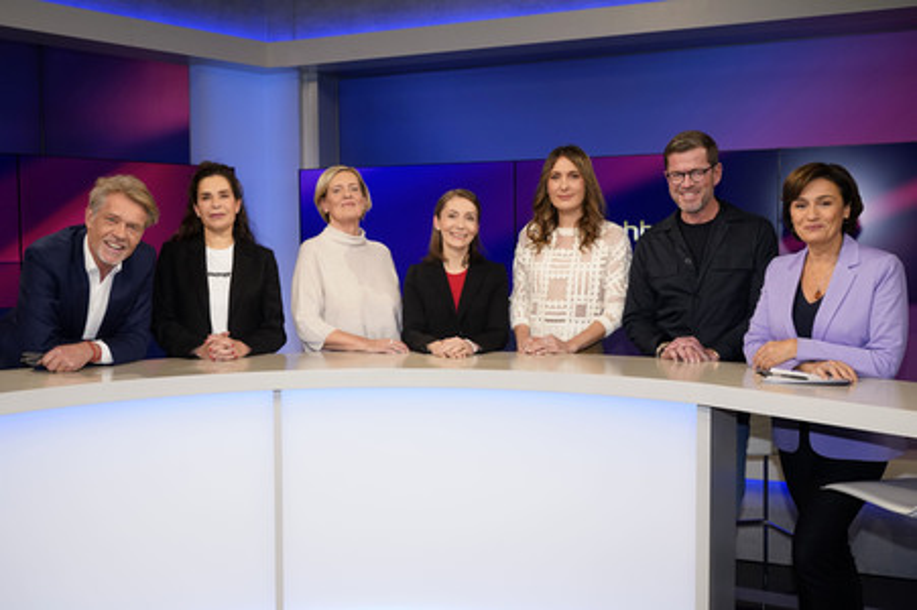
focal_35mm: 33
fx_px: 840
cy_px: 305
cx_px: 458
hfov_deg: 57.3
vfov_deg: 39.9
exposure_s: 1/125
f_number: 5.6
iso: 2000
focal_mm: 33
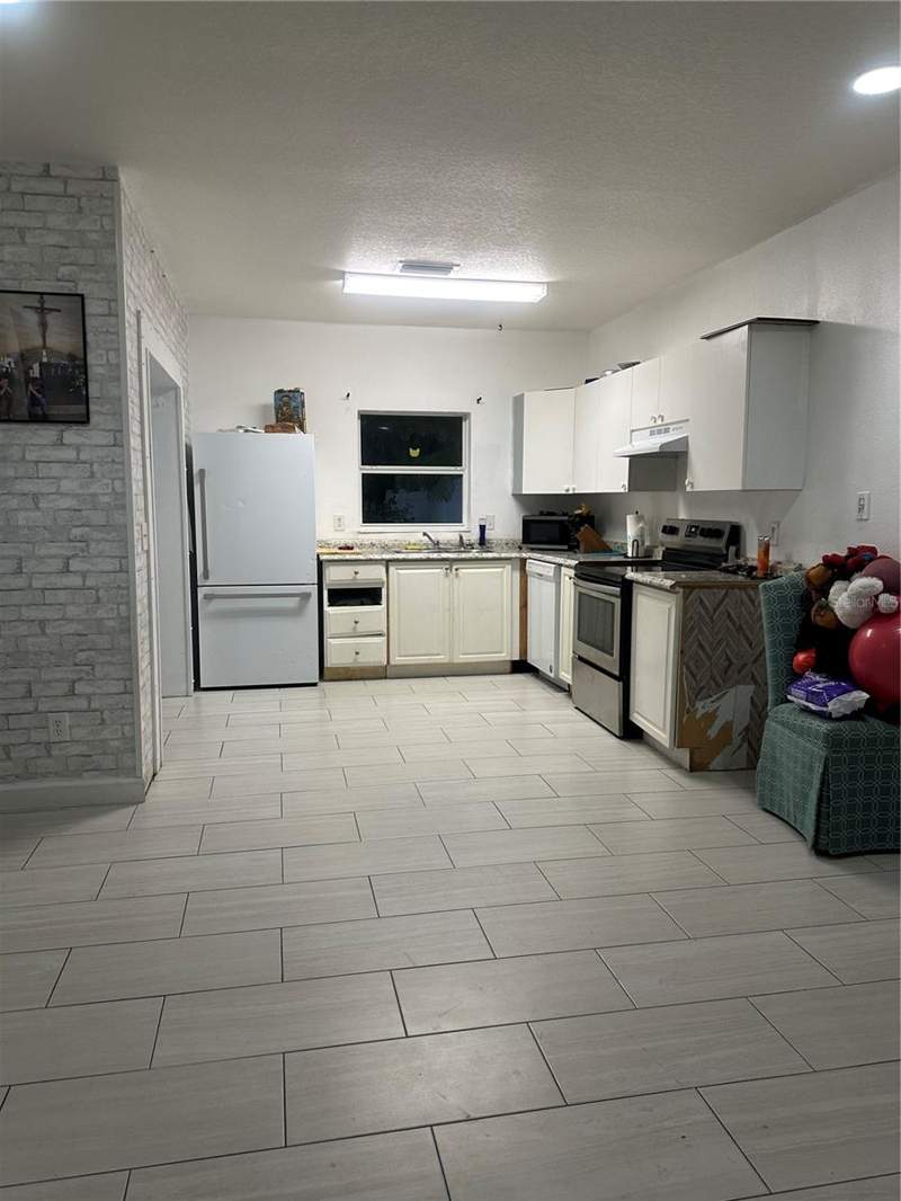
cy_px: 600
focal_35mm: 24
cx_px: 450
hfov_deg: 56.8
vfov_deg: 71.6
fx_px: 833
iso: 160
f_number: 1.78
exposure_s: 1/60
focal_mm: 6.86
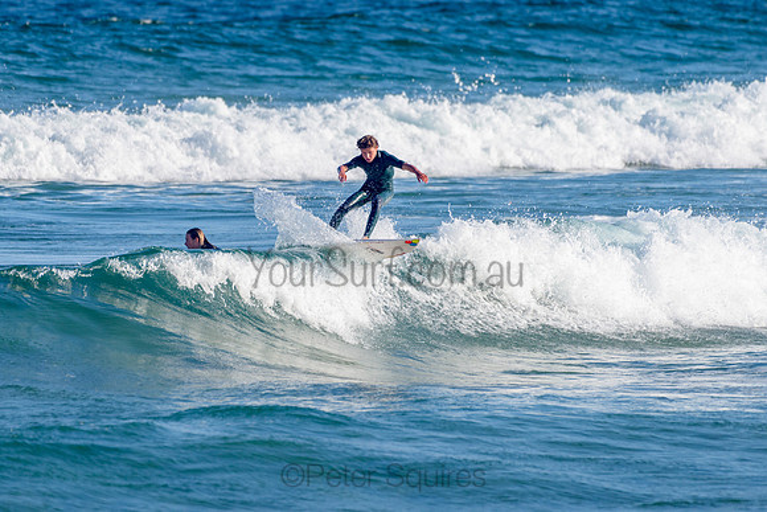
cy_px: 232
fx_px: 13068
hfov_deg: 3.4
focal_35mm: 613
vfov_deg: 2.2
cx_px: 324
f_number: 5.6
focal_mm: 500
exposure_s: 1/2000
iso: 125
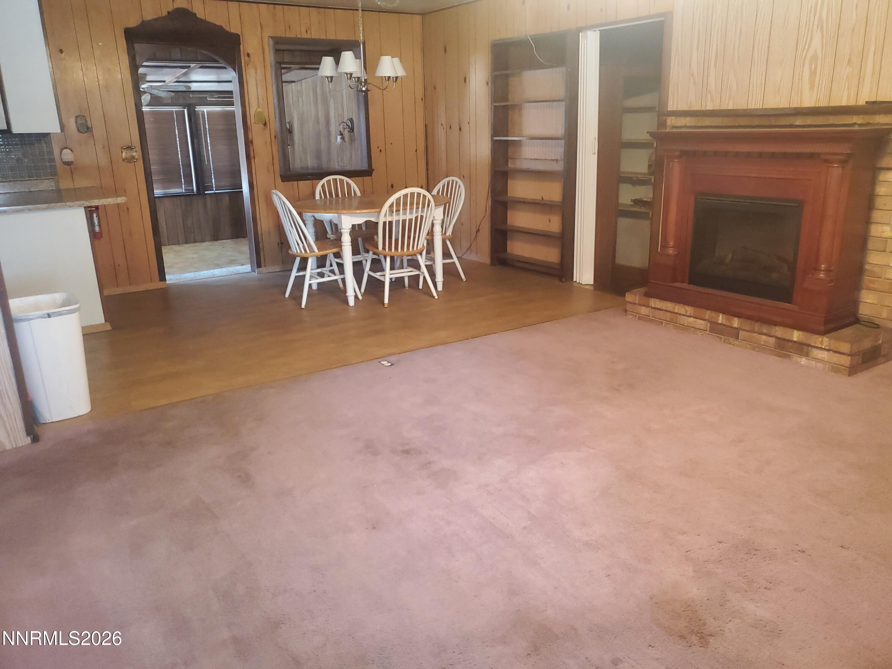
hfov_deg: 67.3
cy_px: 334
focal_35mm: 26
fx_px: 670
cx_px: 446
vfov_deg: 53.1
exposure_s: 1/30
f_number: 1.5
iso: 320
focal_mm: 4.3
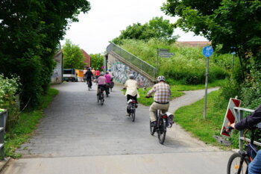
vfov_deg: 33.3
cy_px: 76
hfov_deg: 48.4
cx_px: 119
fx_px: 290
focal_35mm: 40
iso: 100
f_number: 4.5
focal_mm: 35
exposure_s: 1/500
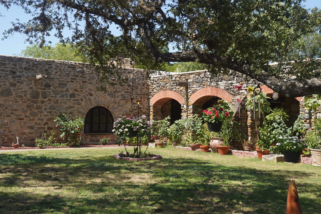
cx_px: 160
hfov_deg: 40.3
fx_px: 437
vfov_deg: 27.5
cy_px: 105
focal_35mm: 49
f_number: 10
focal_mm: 48
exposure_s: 1/100
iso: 100
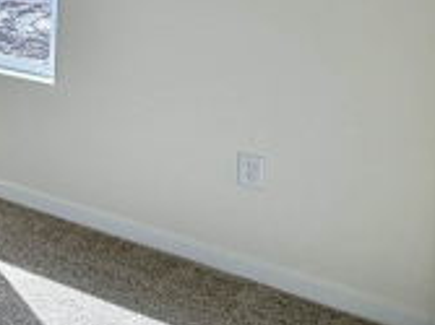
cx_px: -270
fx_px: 703
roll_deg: -1.1
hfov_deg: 24.1
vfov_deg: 23.4
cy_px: -86
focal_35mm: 56
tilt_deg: -2.1
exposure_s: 1/178
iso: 40
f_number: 2.2
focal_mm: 2.22
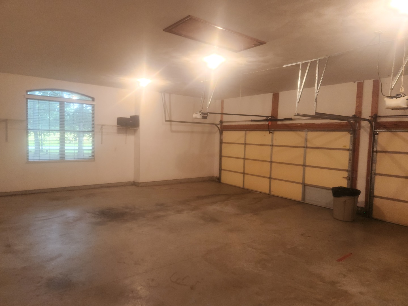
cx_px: 204
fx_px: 271
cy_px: 153
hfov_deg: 73.9
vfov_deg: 58.9
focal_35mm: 23
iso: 200
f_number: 1.8
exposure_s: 1/40
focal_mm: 5.4
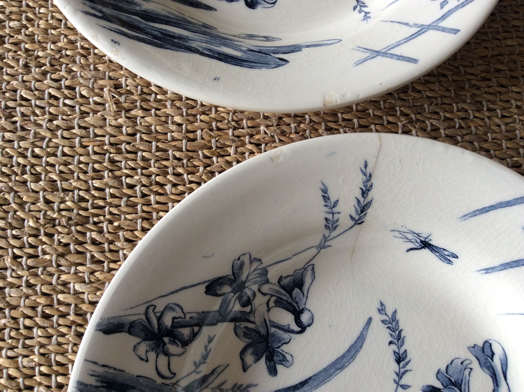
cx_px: 262
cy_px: 196
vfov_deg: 44.1
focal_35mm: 32
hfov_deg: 56.9
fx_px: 484
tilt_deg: -76.7
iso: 50
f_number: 2.4
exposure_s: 1/25
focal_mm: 3.3
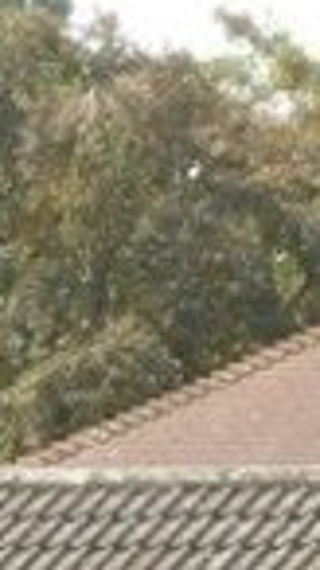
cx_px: 777
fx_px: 8004
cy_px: 1148
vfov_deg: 4.0
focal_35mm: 530
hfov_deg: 2.3
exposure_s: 1/320
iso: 125
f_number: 4
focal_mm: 10.4
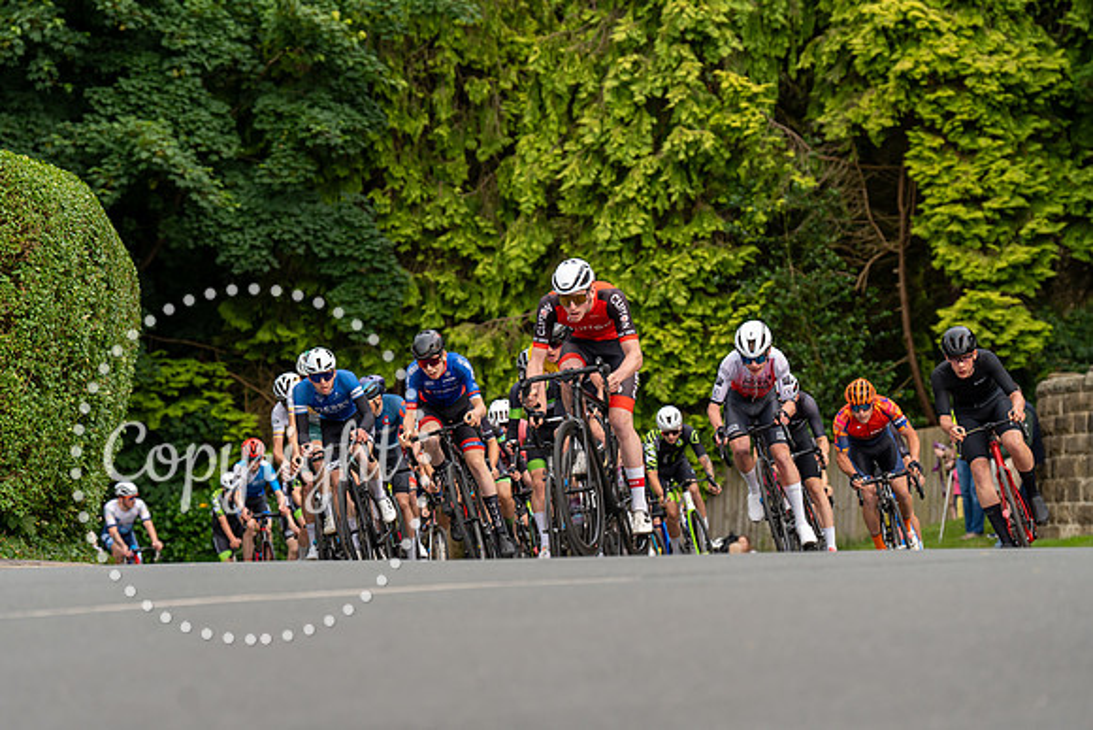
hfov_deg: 16.0
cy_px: 365
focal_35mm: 128
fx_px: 3887
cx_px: 546
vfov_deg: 10.7
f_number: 4
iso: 400
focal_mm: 128
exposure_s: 1/800
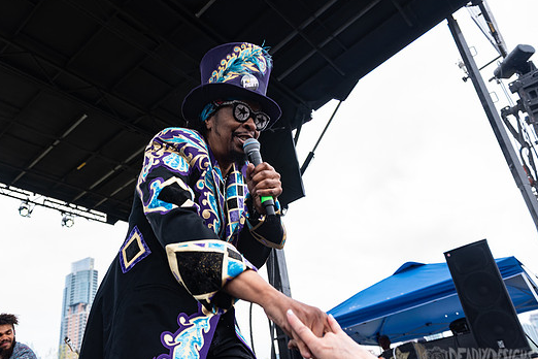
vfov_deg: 43.6
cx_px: 244
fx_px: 448
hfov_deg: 61.8
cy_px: 184
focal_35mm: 30
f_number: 4
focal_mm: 27
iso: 400
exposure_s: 1/200
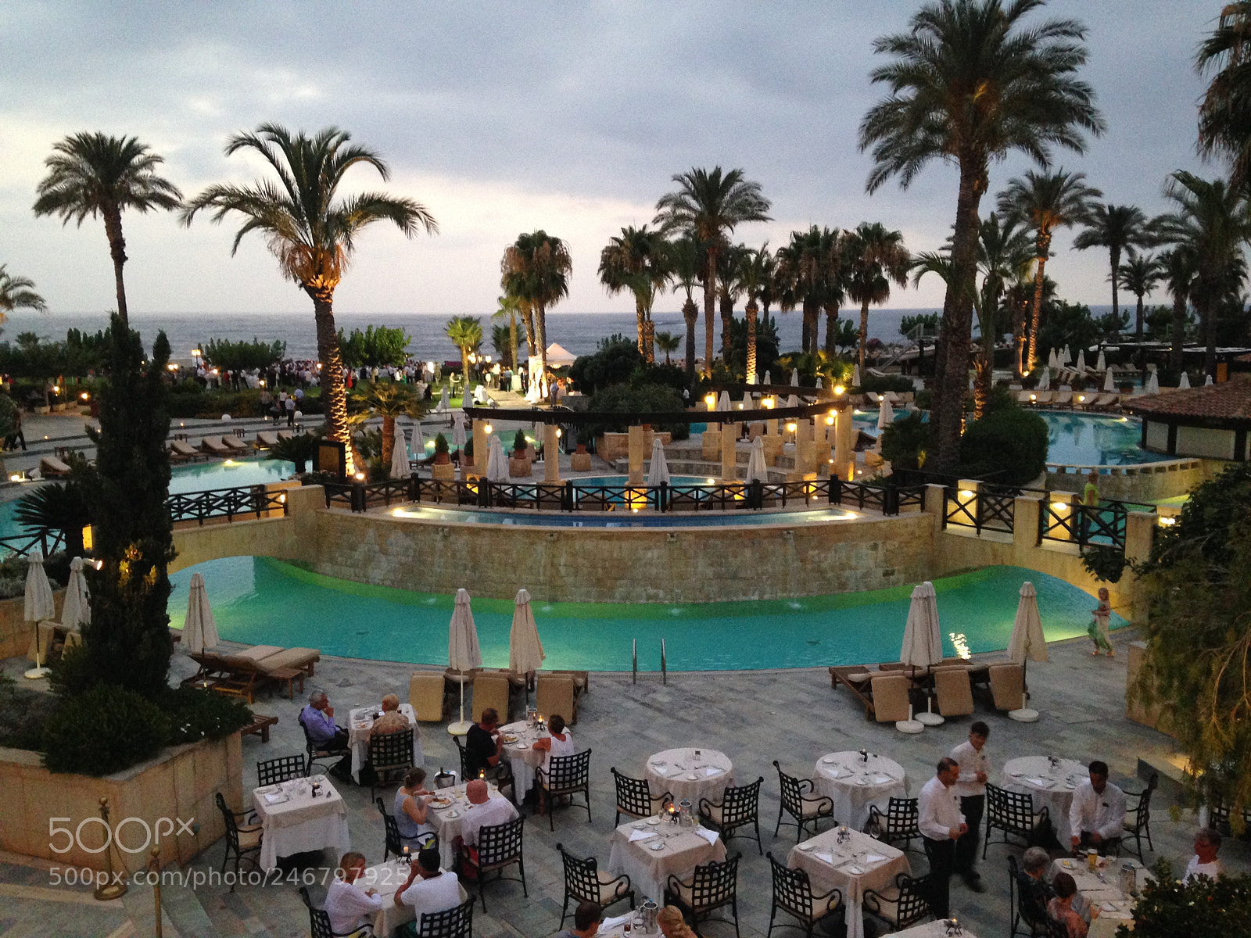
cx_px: 626
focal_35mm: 33
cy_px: 469
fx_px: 1193
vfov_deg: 42.9
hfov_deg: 55.4
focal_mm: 4.12
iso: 320
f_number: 2.4
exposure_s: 1/20
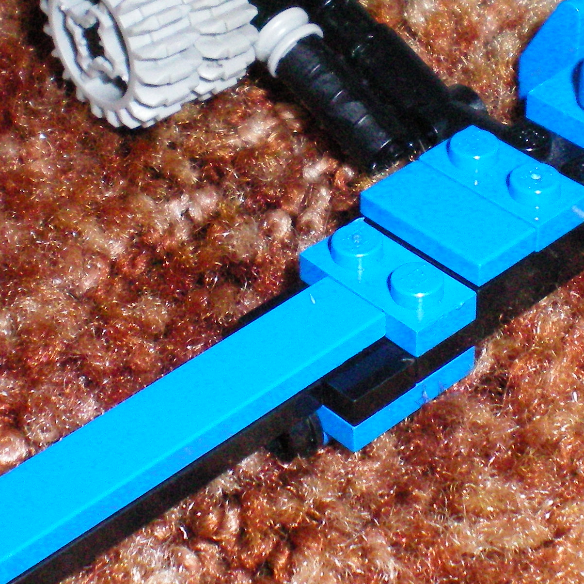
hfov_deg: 19.1
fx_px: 1737
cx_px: 346
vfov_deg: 19.0
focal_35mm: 91
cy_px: 199
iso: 400
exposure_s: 1/60
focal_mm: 6.3
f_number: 4.6
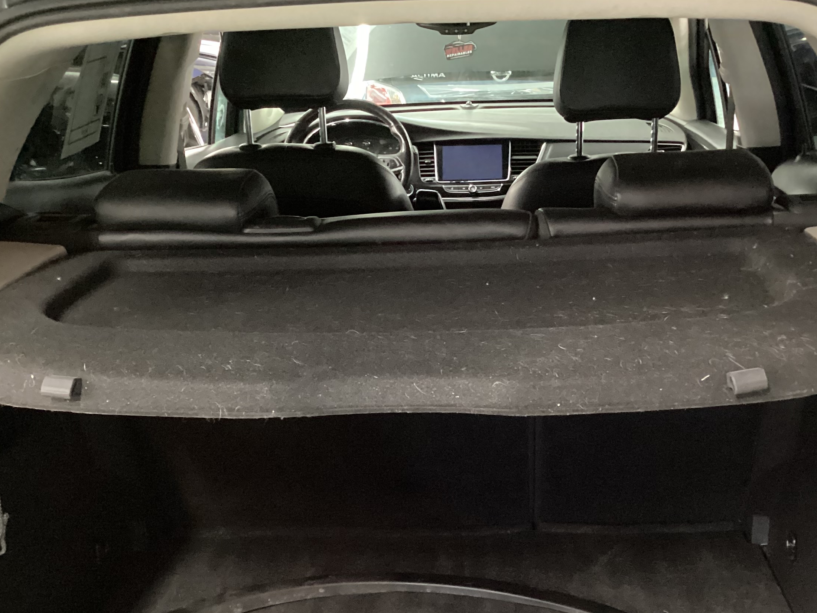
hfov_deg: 41.2
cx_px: 442
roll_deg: +1.1
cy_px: 447
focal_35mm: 46
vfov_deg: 31.1
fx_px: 1086
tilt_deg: -24.3
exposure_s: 1/17
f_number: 2.4
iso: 800
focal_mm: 3.3
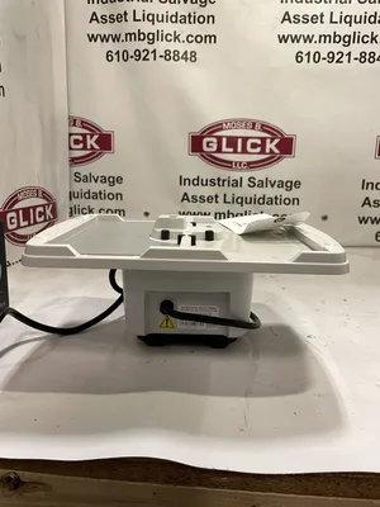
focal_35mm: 26
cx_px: 190
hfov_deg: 53.1
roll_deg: -1.8
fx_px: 381
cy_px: 254
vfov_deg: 67.3
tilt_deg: -11.9
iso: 160
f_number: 1.6
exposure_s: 1/60
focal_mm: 4.2
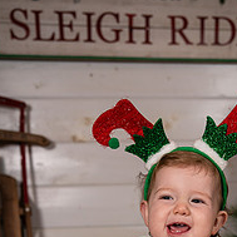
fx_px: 550
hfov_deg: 24.2
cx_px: 161
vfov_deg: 22.5
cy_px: 281
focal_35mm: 71
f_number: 4
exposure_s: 1/250
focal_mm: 35
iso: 200
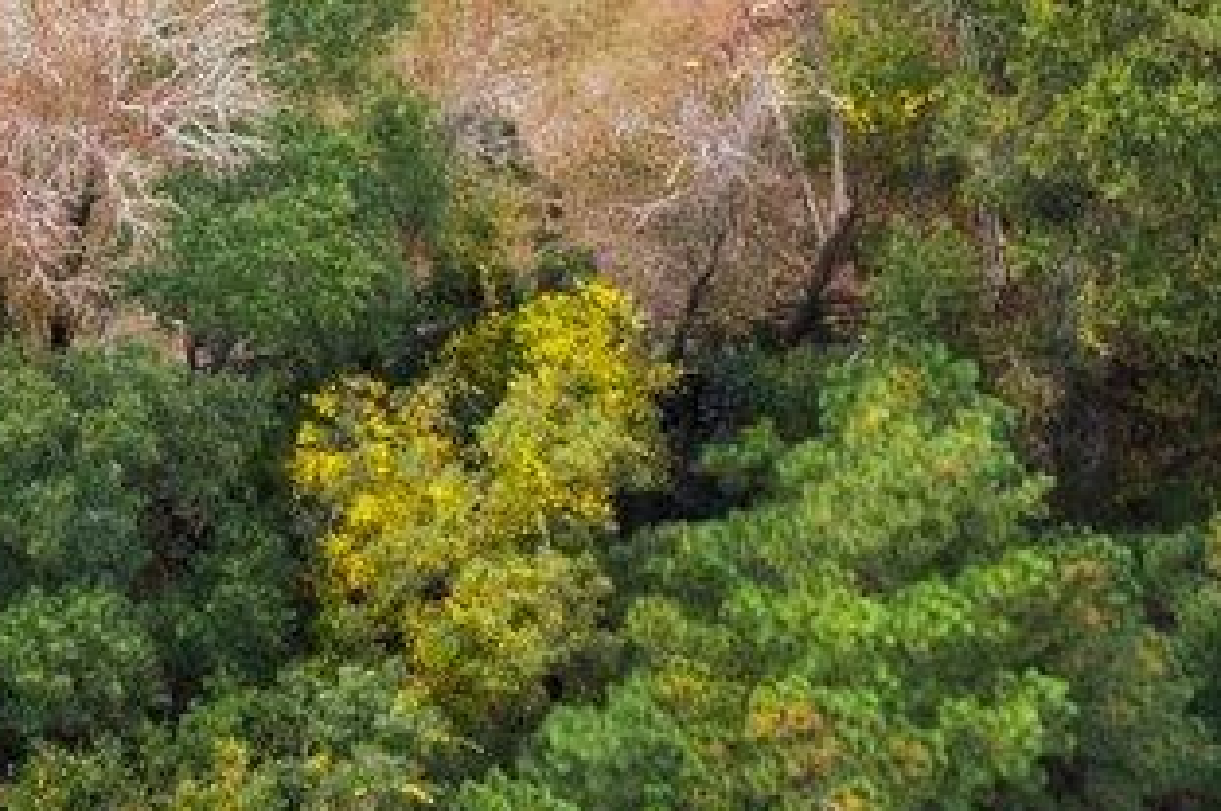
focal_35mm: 144
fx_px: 4879
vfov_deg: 8.2
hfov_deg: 13.0
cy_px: -1591
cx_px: -932
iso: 100
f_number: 2.8
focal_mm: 8.38
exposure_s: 1/25
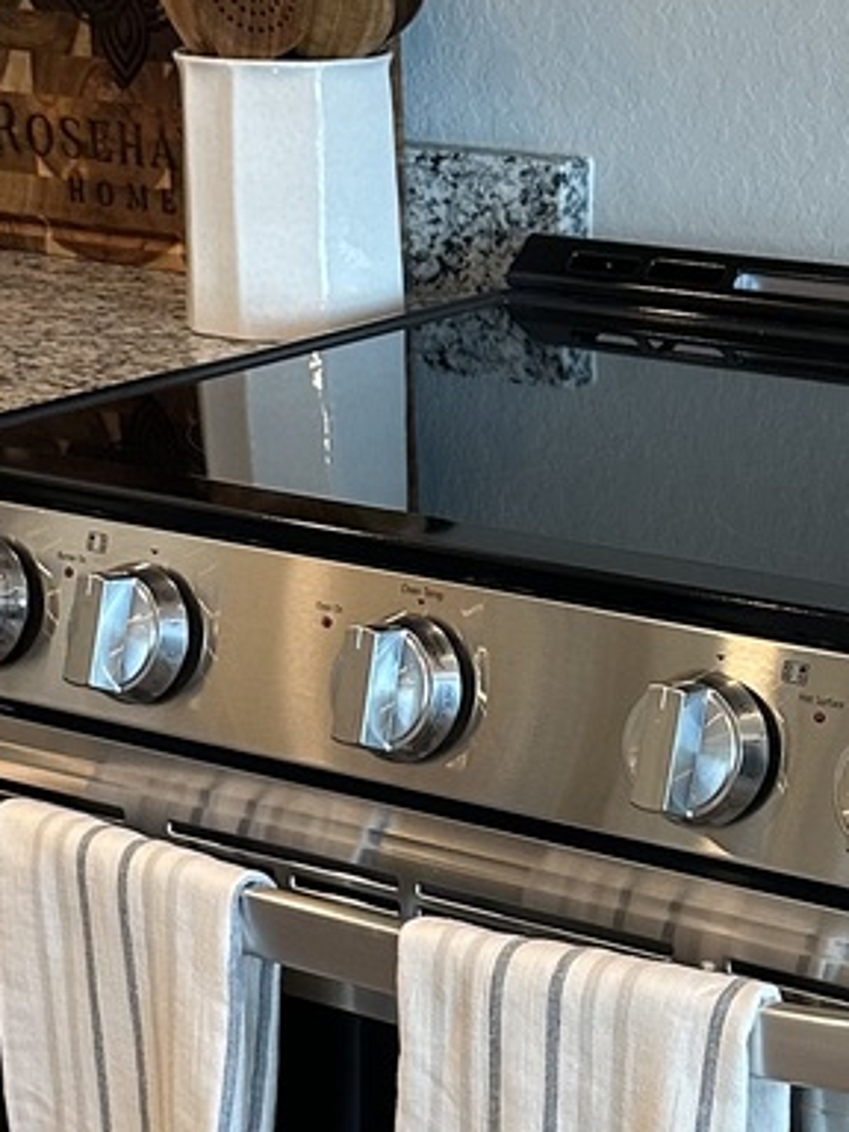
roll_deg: -1.6
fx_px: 2943
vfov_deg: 21.7
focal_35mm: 90
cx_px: 699
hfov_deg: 16.3
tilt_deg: -18.0
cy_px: 790
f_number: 1.78
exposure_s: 1/120
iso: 200
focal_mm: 6.86
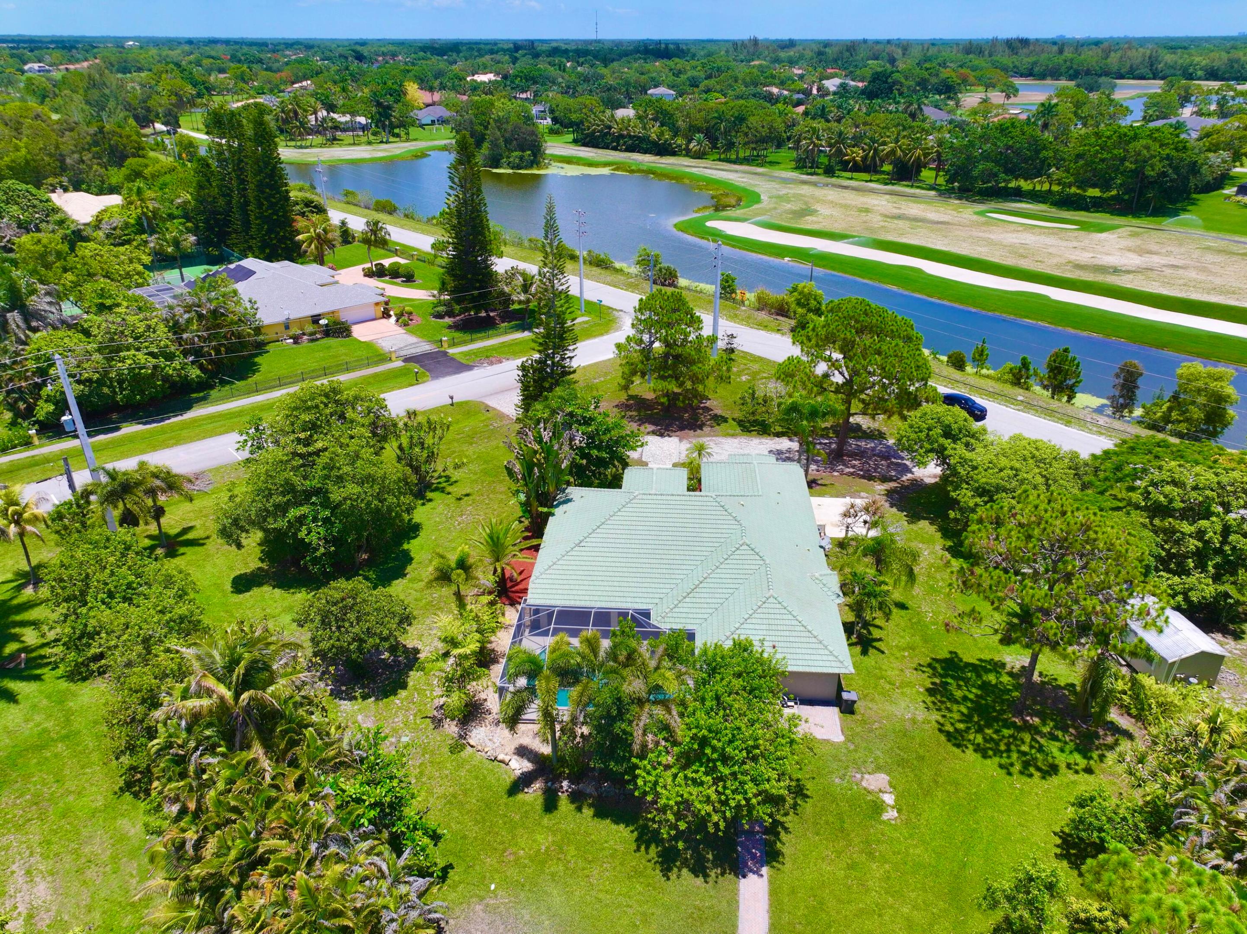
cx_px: 624
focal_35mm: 24
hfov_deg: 71.6
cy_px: 467
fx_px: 864
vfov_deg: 56.8
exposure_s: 1/2000
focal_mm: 12.29
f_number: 2.8
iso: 100
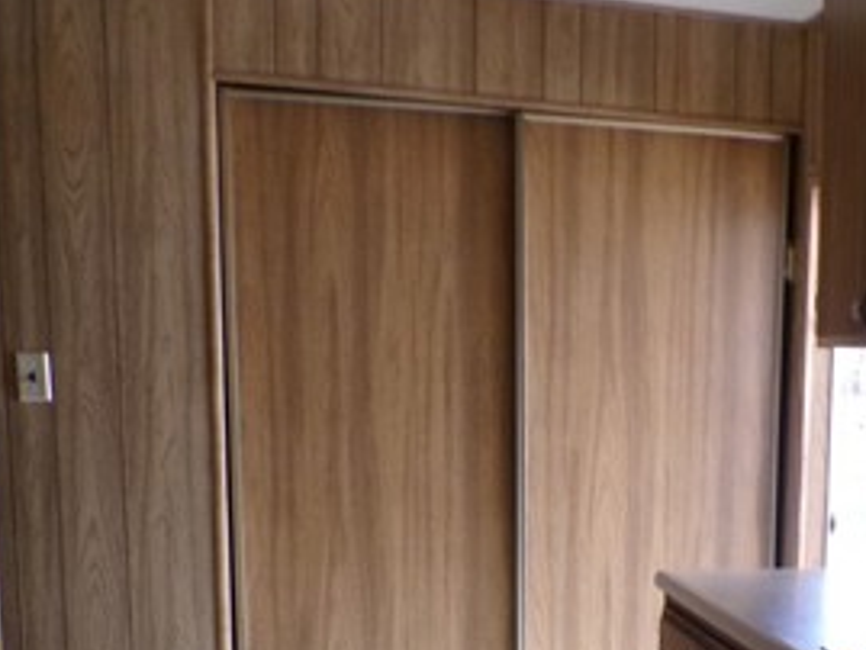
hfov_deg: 32.1
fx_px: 1427
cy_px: 589
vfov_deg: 24.9
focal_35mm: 57
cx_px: 782
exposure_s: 1/27
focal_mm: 4.3
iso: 200
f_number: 3
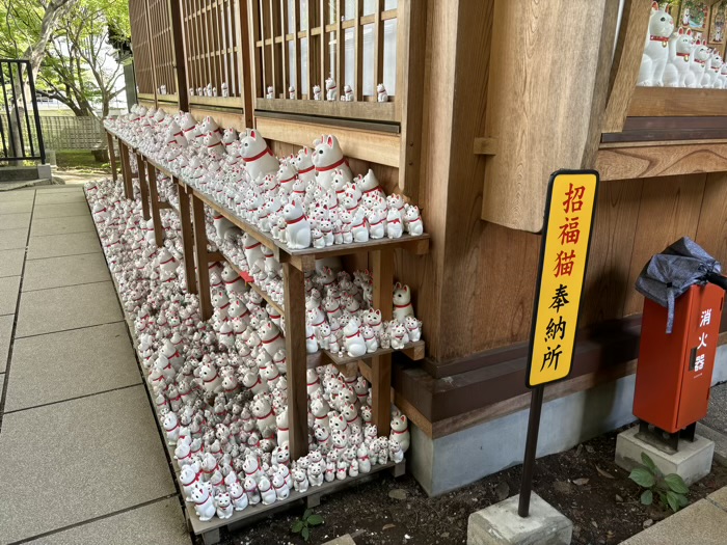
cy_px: 272
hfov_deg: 67.3
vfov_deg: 53.1
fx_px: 546
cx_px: 364
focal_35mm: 26
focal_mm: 5.96
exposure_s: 1/121
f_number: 1.6
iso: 64
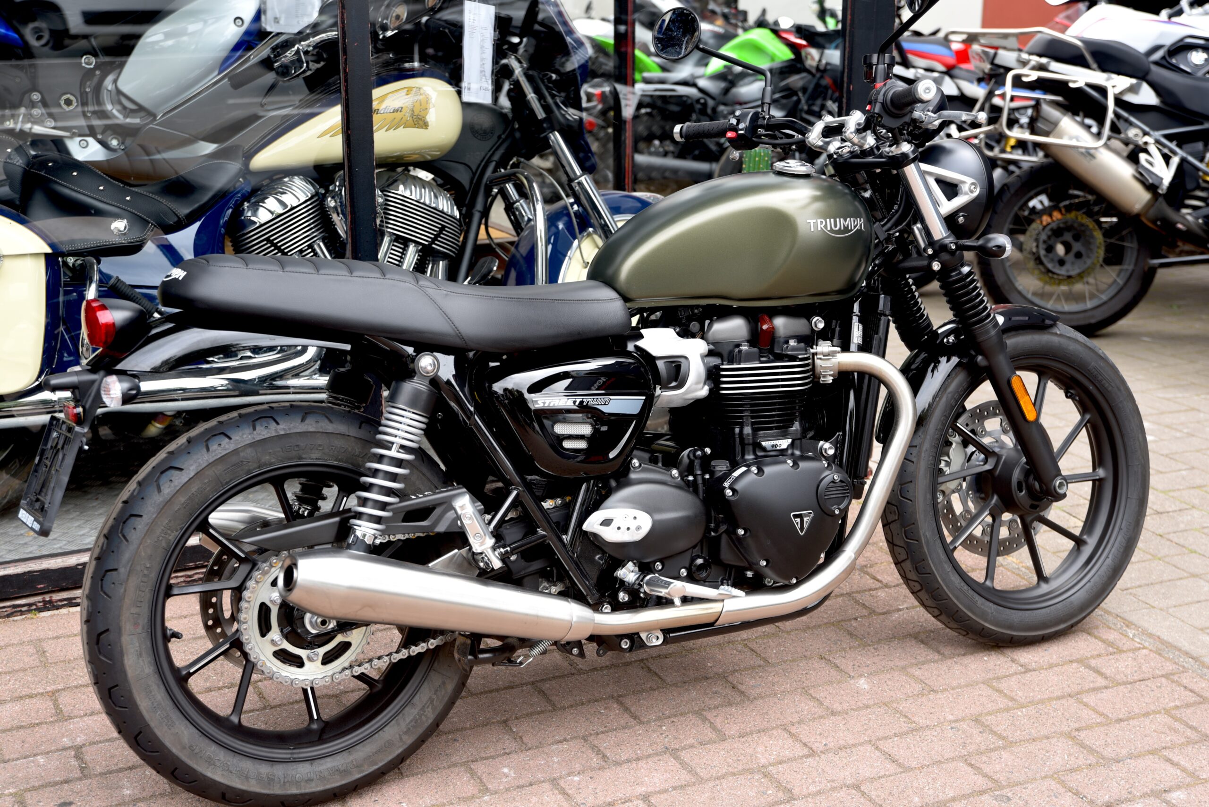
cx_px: 604
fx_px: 1747
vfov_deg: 26.0
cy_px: 404
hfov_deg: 38.2
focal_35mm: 52
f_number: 4.5
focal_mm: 52
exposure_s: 1/80
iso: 100
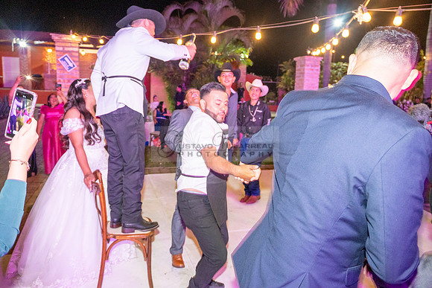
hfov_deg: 65.5
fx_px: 336
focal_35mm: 28
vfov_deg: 46.4
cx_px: 216
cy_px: 144
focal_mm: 28
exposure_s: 1/80
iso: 2500
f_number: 5
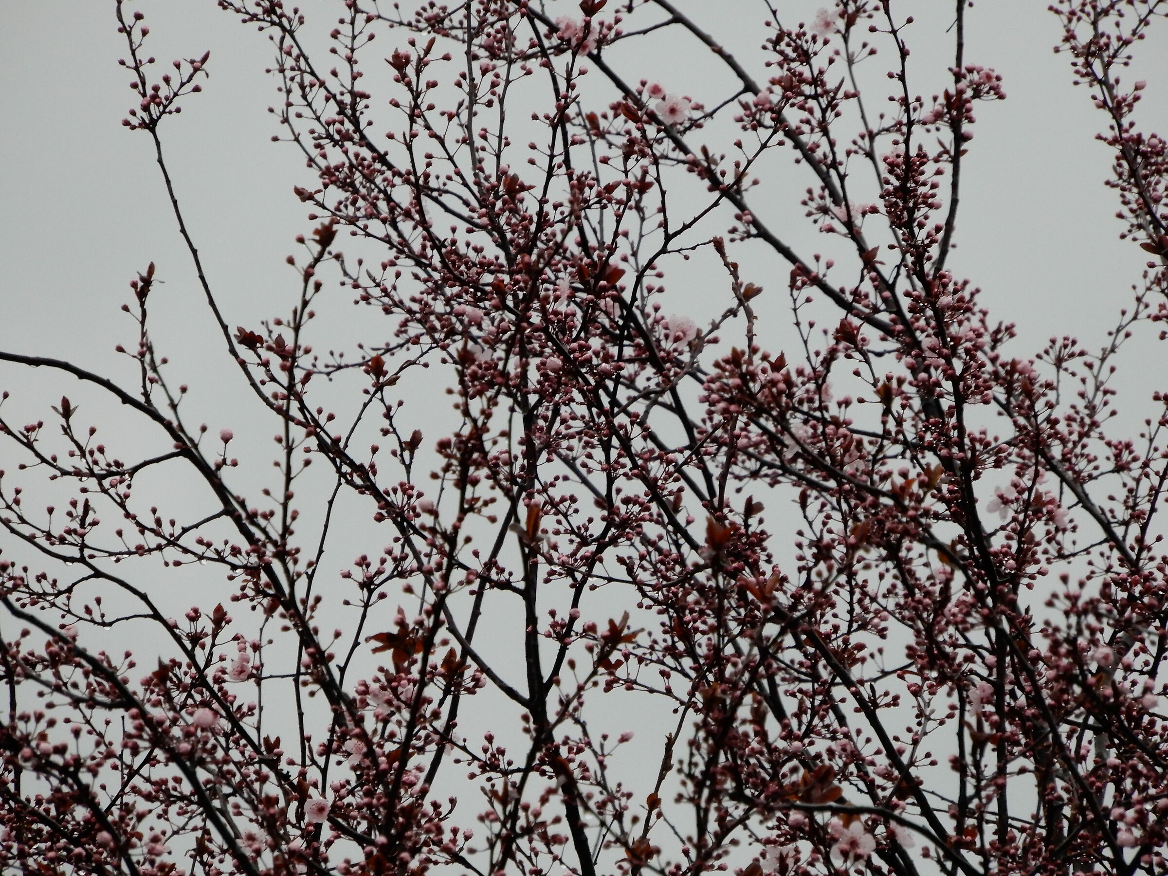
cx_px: 584
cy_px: 438
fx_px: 15184
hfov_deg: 4.4
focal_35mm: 450
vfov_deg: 3.3
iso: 400
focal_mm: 80.3
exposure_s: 1/80
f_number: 6.3
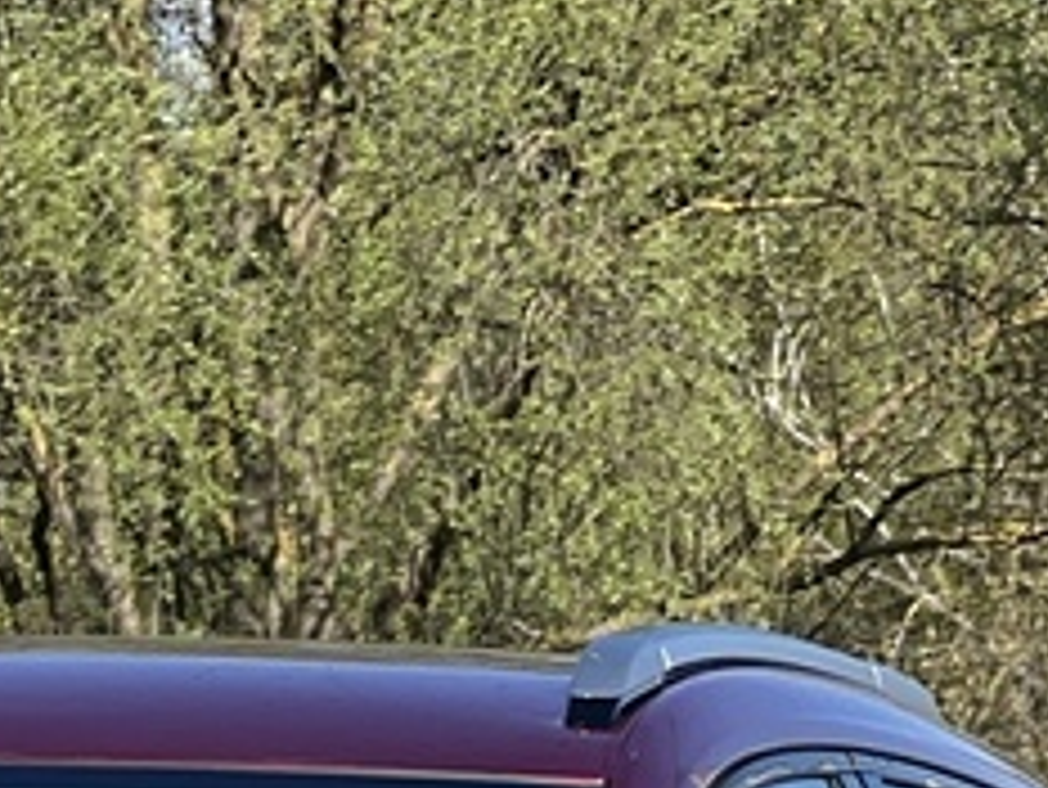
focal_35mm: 397
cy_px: 1761
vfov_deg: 3.7
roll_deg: -0.1
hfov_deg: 5.0
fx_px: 12025
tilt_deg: -2.7
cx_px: -247
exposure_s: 1/404
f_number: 2.8
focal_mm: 9
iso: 32
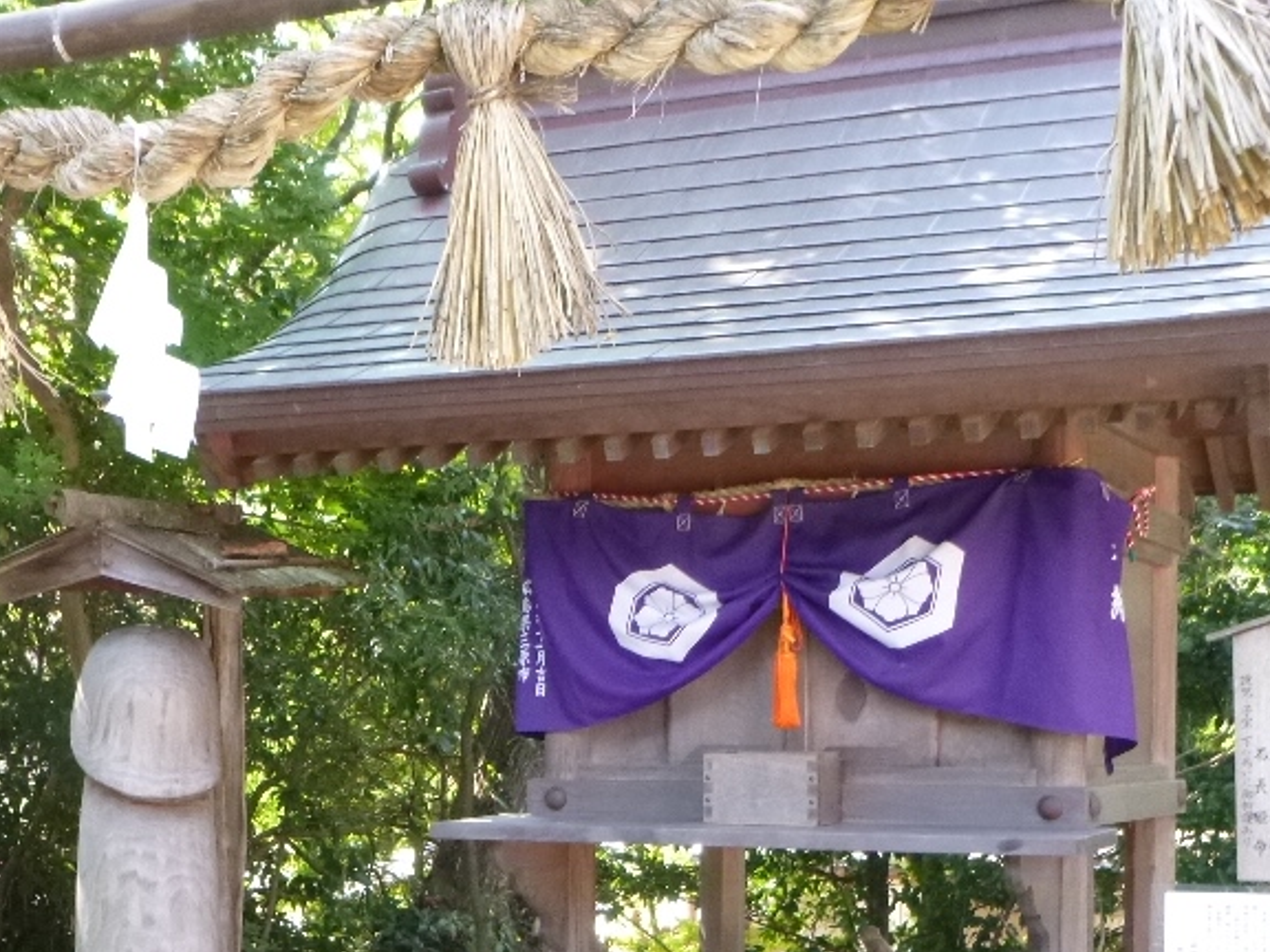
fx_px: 2348
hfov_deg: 30.1
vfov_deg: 22.4
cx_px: 450
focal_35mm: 64
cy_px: 842
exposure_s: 1/40
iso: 400
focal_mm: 6.4
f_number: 4.4
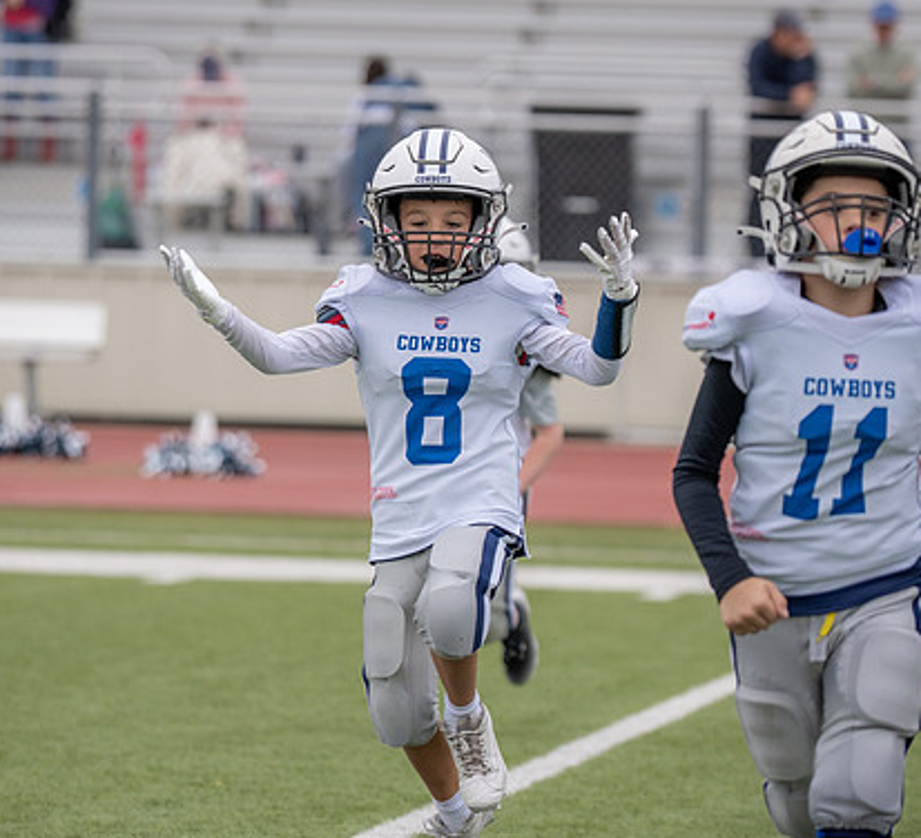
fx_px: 8232
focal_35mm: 286
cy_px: 449
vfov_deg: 5.8
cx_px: 405
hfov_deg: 6.4
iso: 200
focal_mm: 130
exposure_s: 1/1250
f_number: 2.8
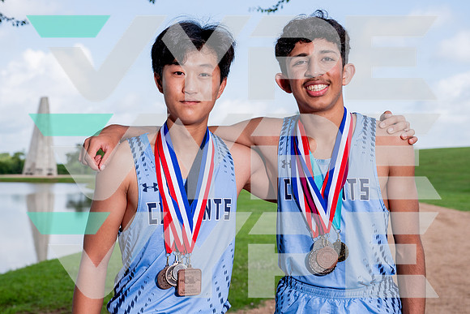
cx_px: 233
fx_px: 759
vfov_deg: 23.4
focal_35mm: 58
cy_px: 164
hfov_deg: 34.4
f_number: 5.6
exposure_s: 1/640
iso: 100
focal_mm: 47
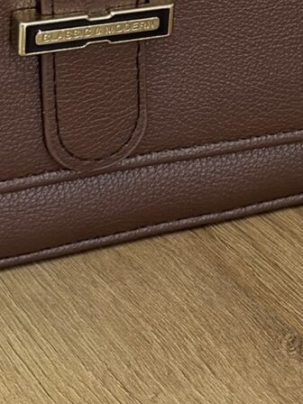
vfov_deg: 13.7
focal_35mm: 137
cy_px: -175
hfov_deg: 10.3
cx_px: 519
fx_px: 1599
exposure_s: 1/100
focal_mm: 6.76
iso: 100
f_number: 1.78
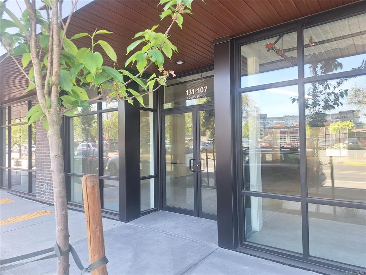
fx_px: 243
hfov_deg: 73.9
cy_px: 138
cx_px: 183
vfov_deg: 58.9
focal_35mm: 23
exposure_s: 1/121
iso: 40
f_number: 1.8
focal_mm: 5.54
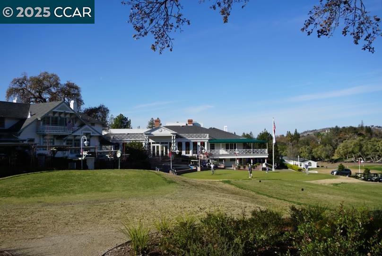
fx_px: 350
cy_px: 128
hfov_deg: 57.2
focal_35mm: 33
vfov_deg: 40.0
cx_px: 191
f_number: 5
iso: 100
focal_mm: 22
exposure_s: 1/800
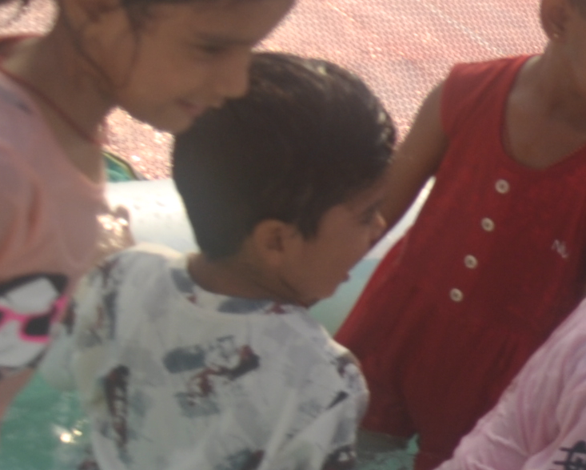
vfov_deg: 10.4
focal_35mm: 148
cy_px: 417
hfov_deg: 11.3
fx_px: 2568
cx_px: 1299
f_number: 3.5
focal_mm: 18
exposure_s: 1/640
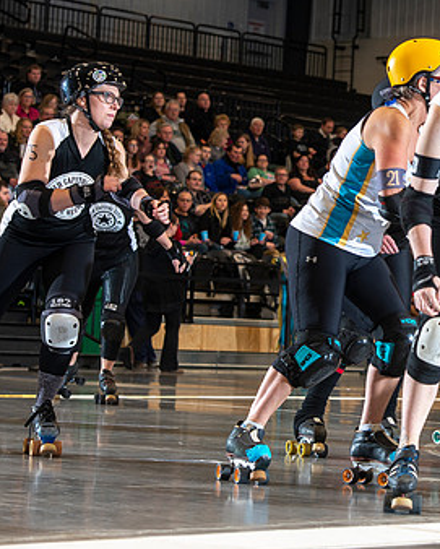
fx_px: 2617
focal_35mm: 161
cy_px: 236
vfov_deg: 12.0
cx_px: 428
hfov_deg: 9.6
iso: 500
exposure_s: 1/160
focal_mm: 100
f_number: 5.6
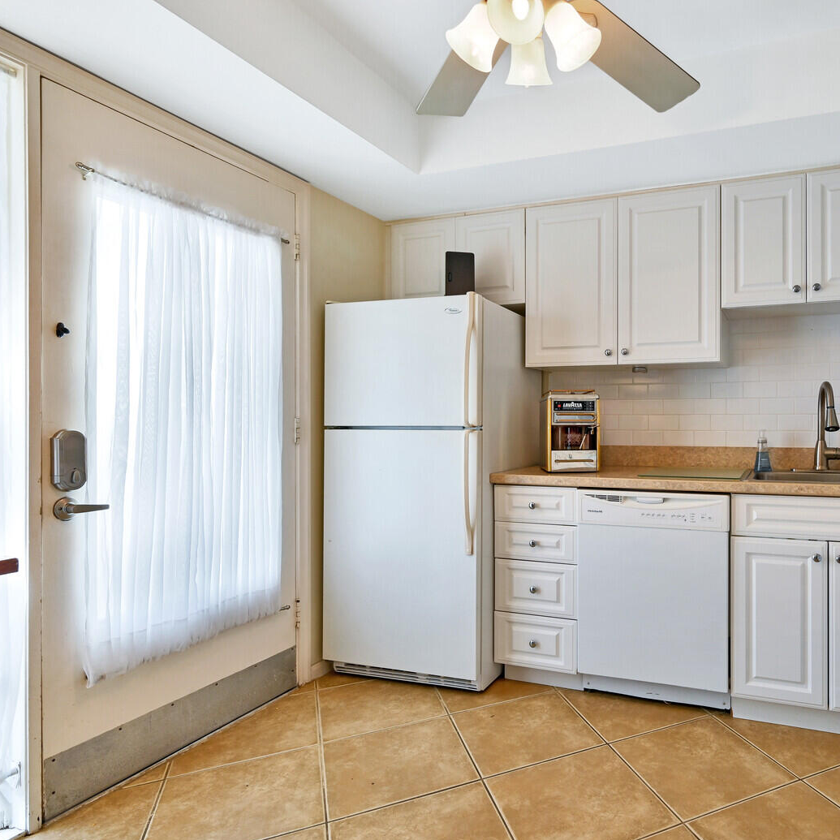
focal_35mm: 21
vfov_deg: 72.1
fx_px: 577
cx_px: 587
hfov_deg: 69.2
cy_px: 424
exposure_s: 1/180
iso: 280
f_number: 11
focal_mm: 16
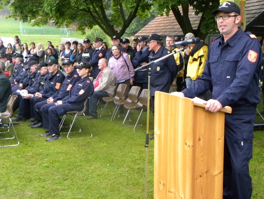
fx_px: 442
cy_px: 100
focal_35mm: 58
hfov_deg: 33.2
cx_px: 132
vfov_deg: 25.2
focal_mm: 10.3
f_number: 3.5
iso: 400
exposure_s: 1/75.6
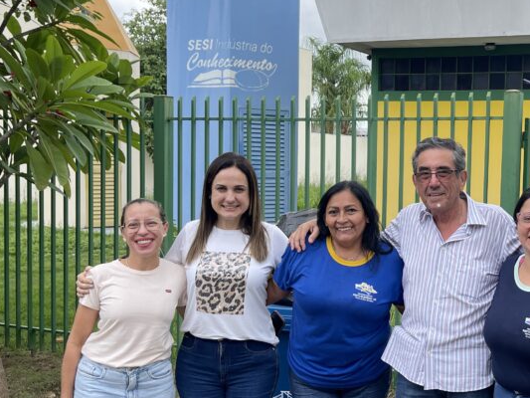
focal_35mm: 48
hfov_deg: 38.2
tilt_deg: -3.2
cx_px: 425
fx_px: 735
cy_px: 199
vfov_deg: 30.3
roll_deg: -1.3
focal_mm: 5.1
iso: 32
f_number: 1.6
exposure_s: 1/750
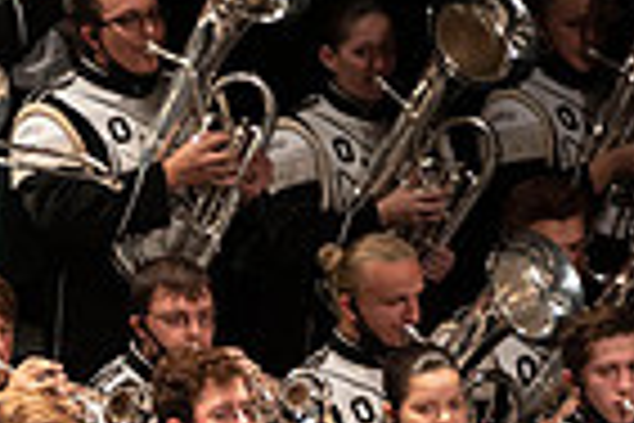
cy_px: 693
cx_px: -337
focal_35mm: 821
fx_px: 14458
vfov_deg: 1.7
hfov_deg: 2.5
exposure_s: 1/500
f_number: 2.8
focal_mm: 200
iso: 2500
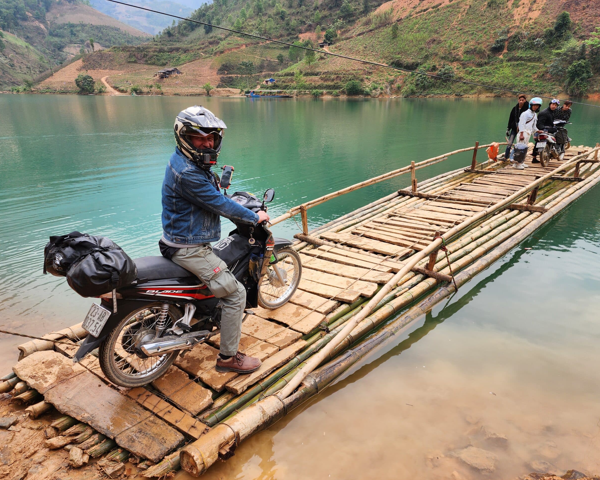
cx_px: 299
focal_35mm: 24
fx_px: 426
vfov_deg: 58.8
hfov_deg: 70.3
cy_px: 240
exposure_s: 1/452
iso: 12
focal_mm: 6.4
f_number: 1.8
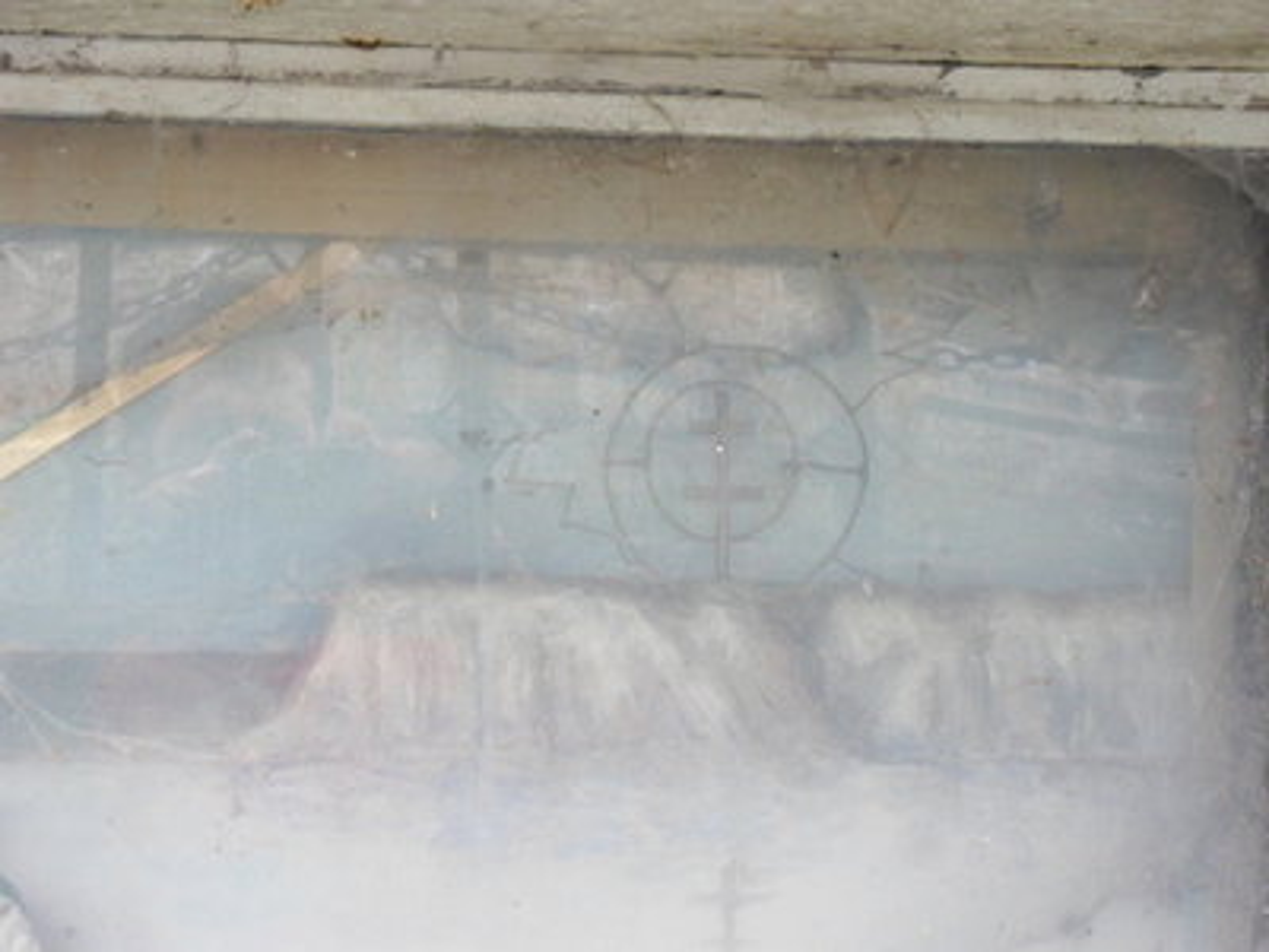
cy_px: 476
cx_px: 634
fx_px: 2896
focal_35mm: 79
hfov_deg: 24.7
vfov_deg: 18.7
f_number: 5.3
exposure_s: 1/45
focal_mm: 14.2
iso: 400
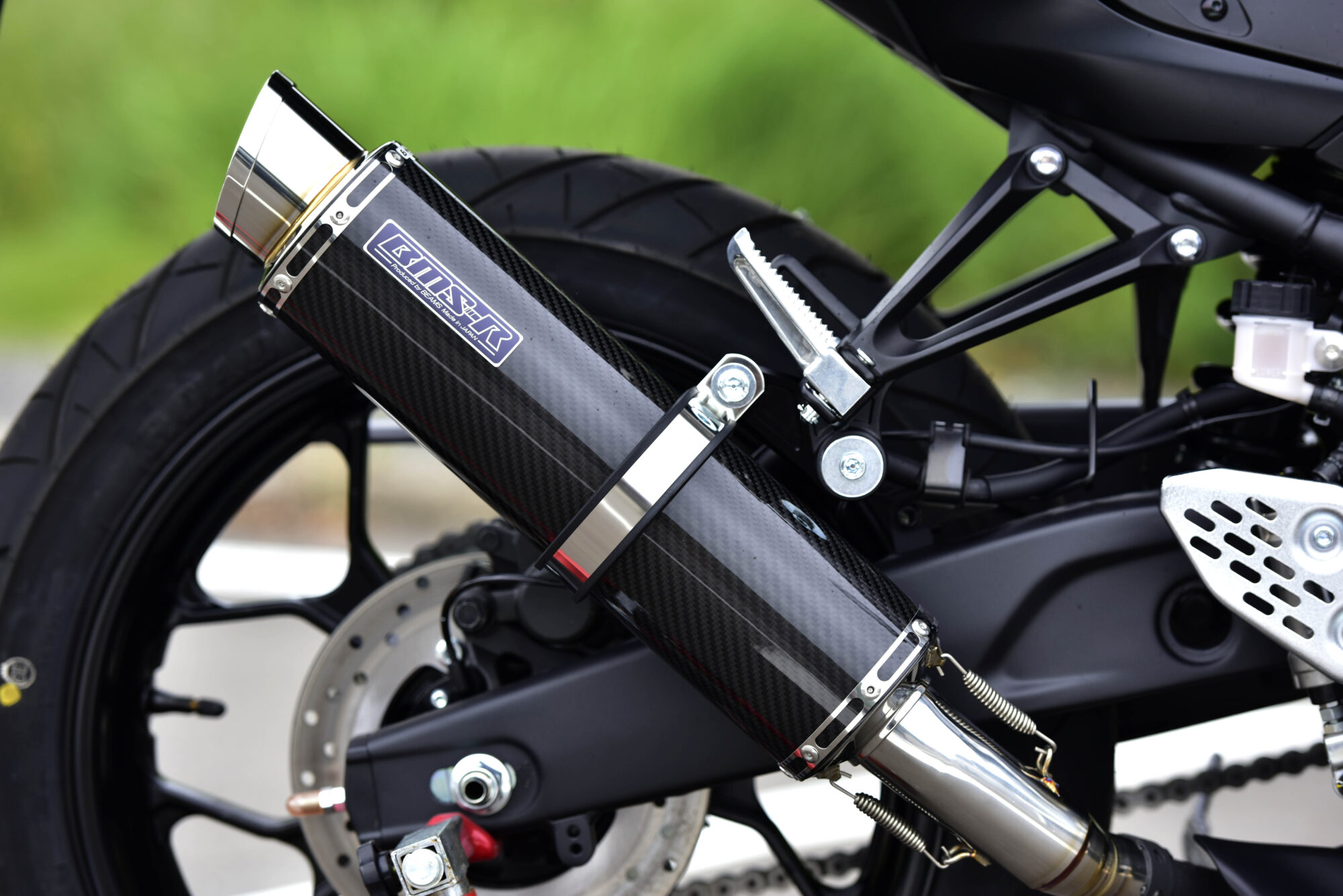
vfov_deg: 10.2
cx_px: 672
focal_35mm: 135
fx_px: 5038
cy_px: 448
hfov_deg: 15.2
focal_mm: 135
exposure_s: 1/800
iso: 250
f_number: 4
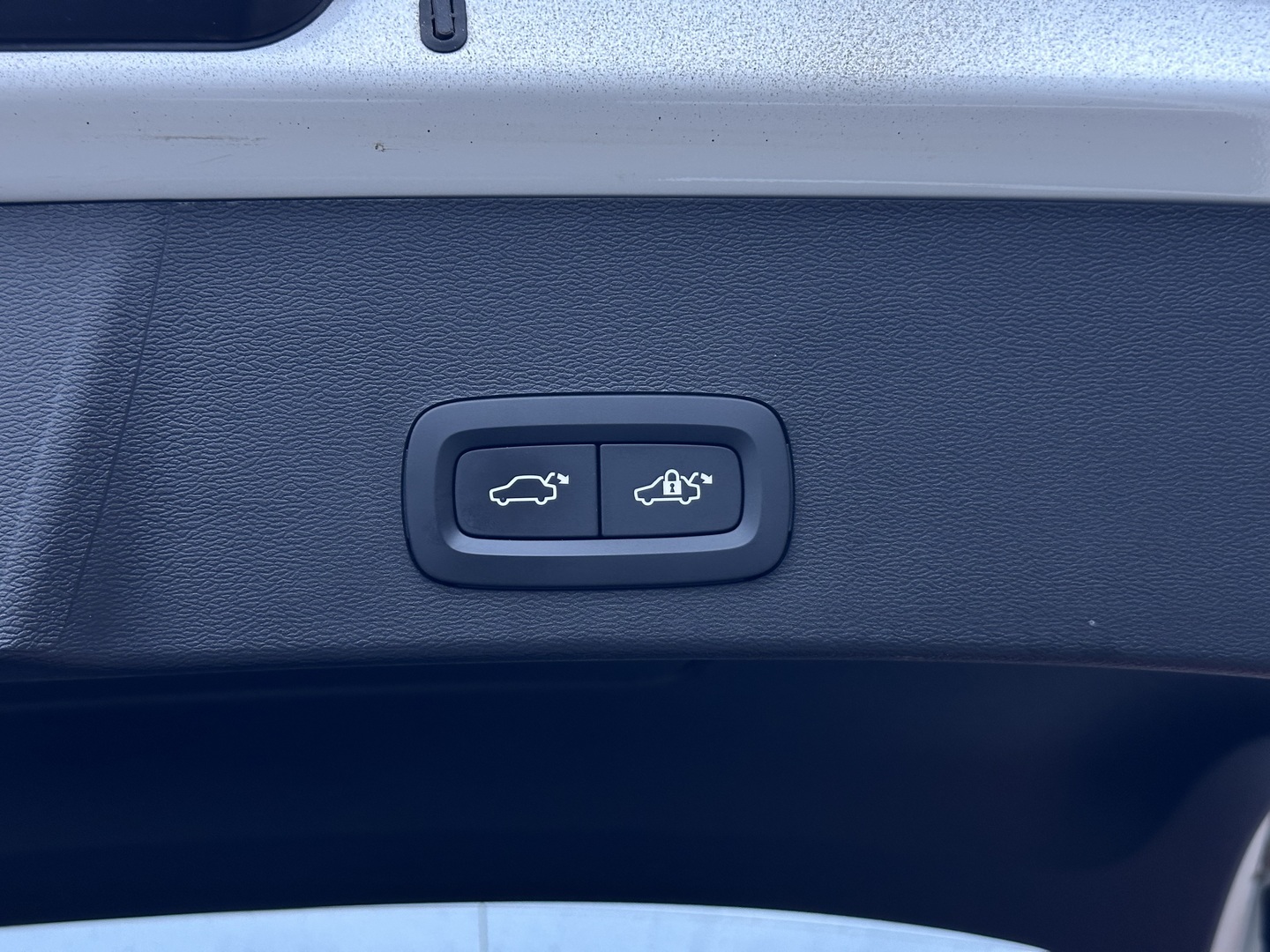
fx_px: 1761
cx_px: 635
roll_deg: +3.9
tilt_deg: +26.7
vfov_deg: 30.3
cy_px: 476
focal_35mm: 48
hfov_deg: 39.7
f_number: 1.78
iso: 200
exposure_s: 1/60
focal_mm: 6.86
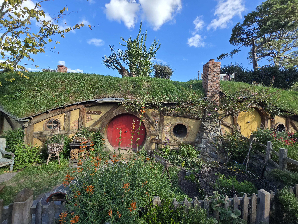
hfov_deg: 106.2
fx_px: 112
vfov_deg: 89.9
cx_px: 149
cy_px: 112
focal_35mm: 13
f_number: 2.2
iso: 50
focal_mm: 2.2
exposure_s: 1/868
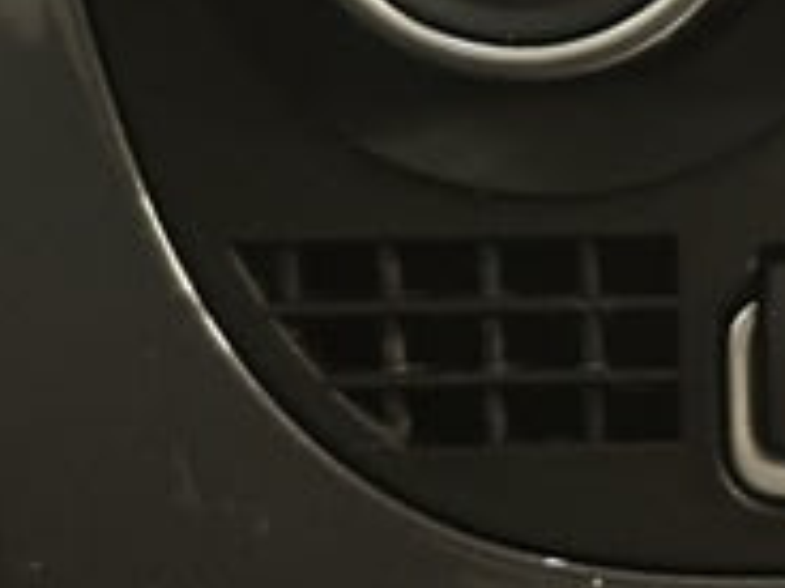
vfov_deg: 6.3
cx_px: 1916
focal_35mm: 235
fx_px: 5329
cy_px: 58
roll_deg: -3.1
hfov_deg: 7.8
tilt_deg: -26.1
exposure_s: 1/20
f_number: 1.78
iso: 800
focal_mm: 6.86
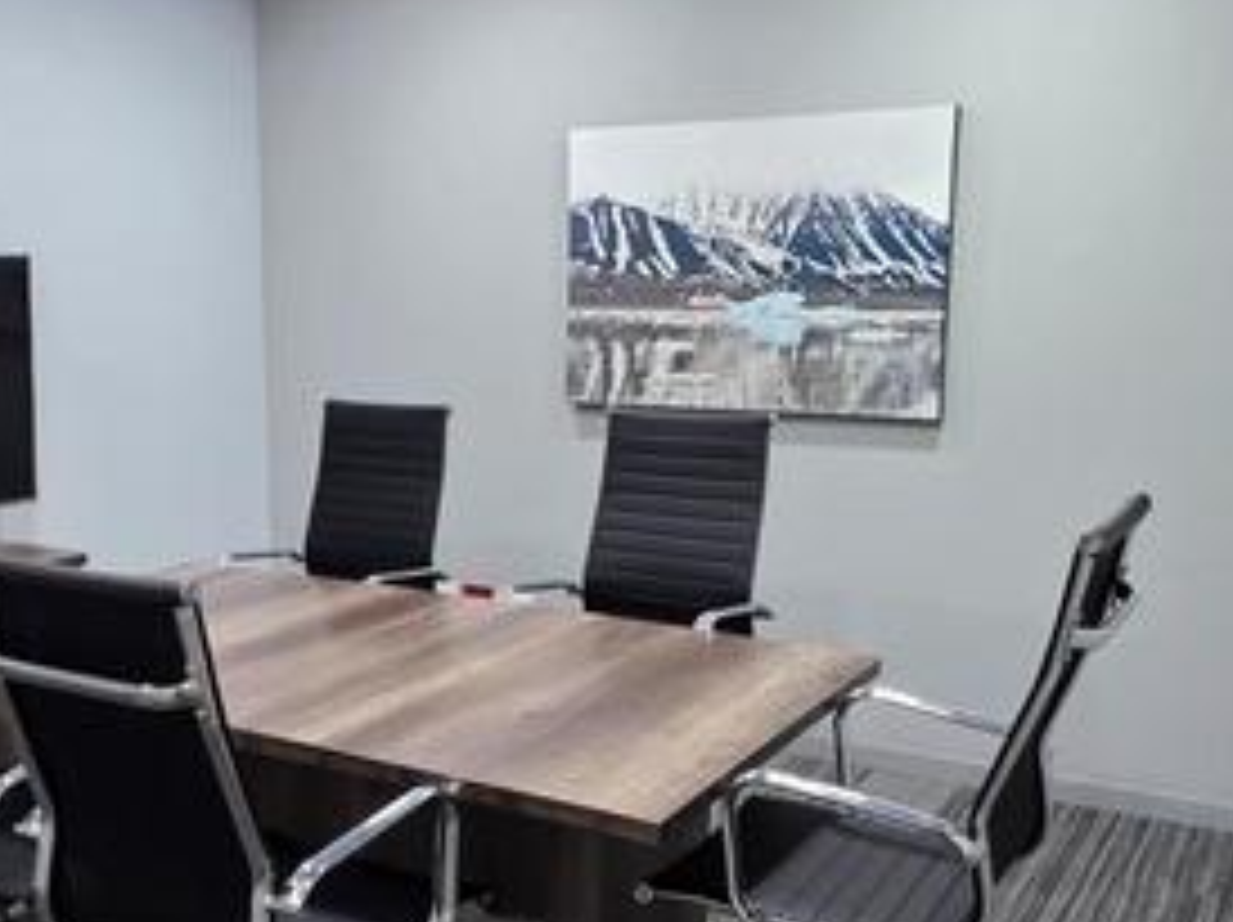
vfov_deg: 37.5
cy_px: 571
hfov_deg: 48.6
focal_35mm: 38
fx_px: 1352
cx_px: 477
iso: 200
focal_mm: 2.2
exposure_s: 1/50
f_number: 1.9
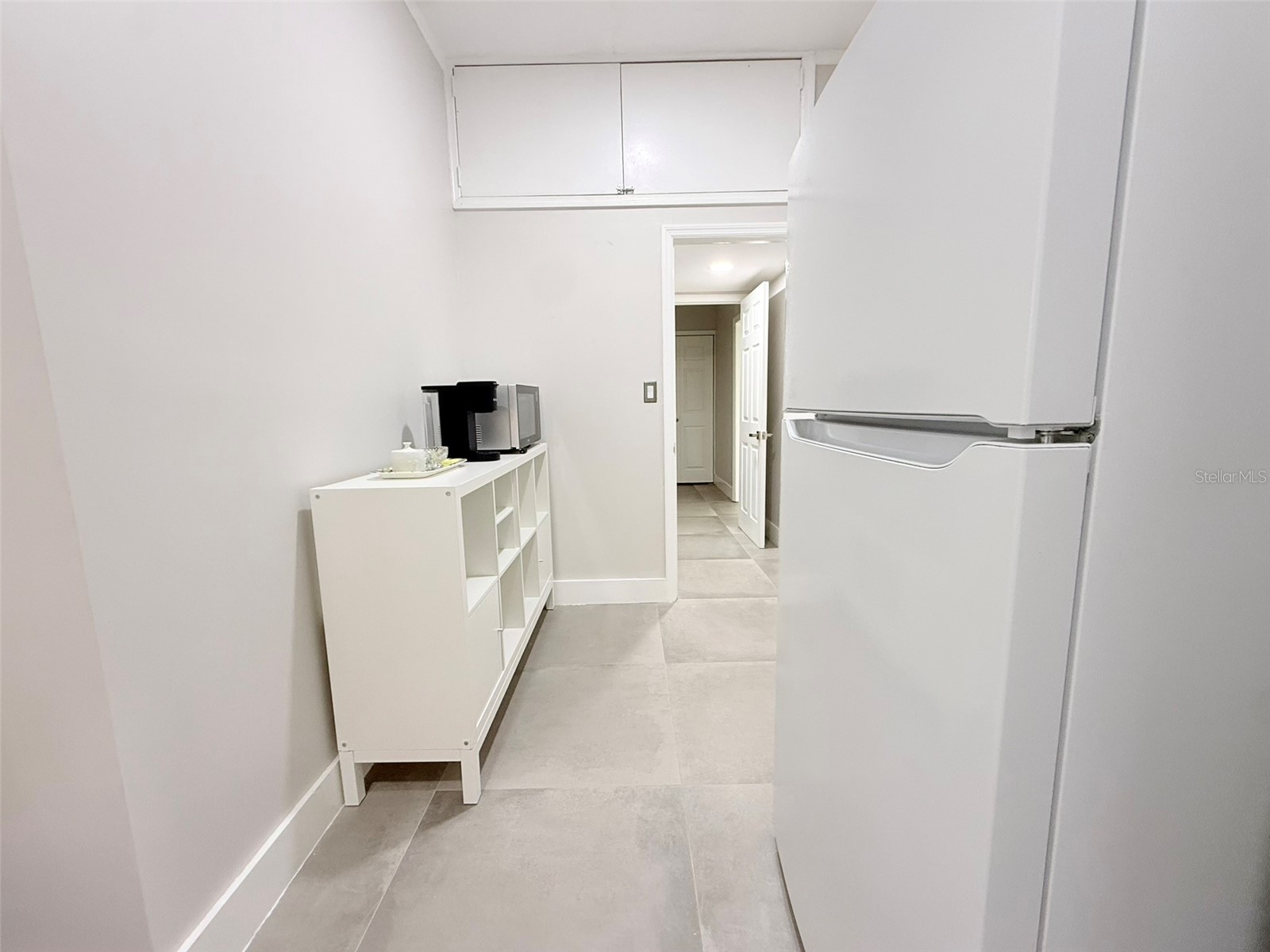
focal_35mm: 14
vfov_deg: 85.7
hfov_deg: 102.1
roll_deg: +1.7
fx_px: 514
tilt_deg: -7.7
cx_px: 635
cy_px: 476
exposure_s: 1/60
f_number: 2.2
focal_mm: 2.22
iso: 250
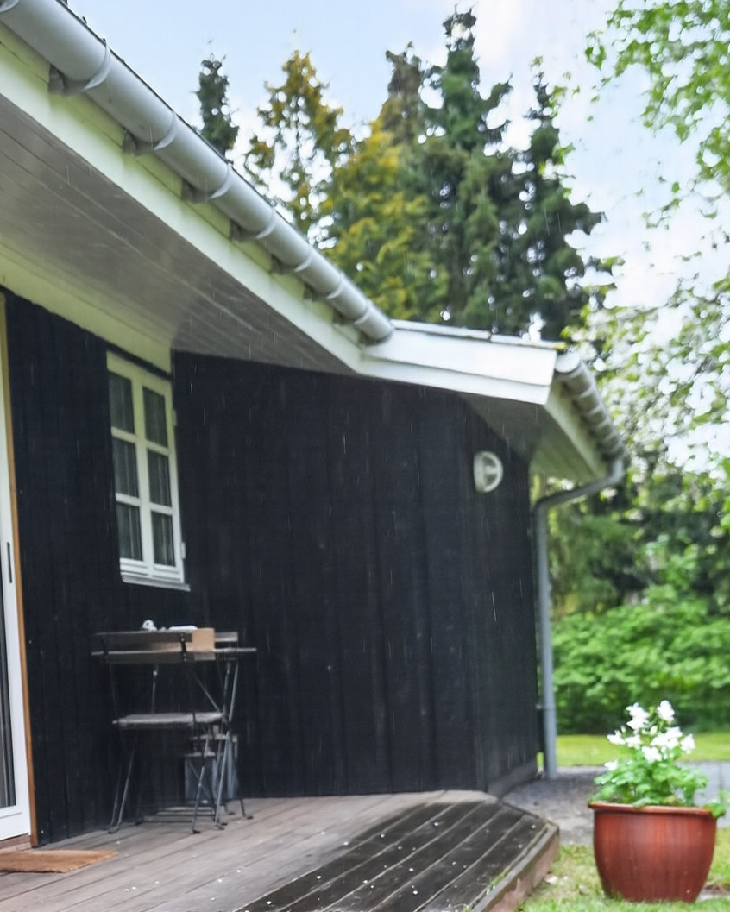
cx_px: 14
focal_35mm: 75
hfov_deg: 19.9
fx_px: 2025
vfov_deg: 24.9
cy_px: 748
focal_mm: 33
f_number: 3.2
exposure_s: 1/125
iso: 400
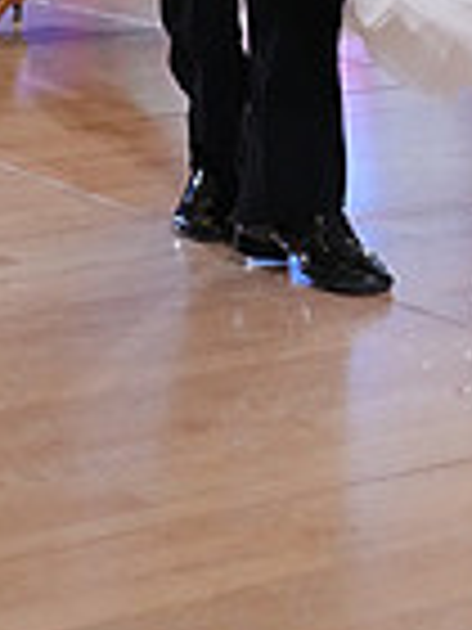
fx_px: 2454
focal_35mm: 135
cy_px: -626
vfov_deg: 12.8
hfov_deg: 10.8
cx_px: 537
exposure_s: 1/400
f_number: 4
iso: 3200
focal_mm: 34
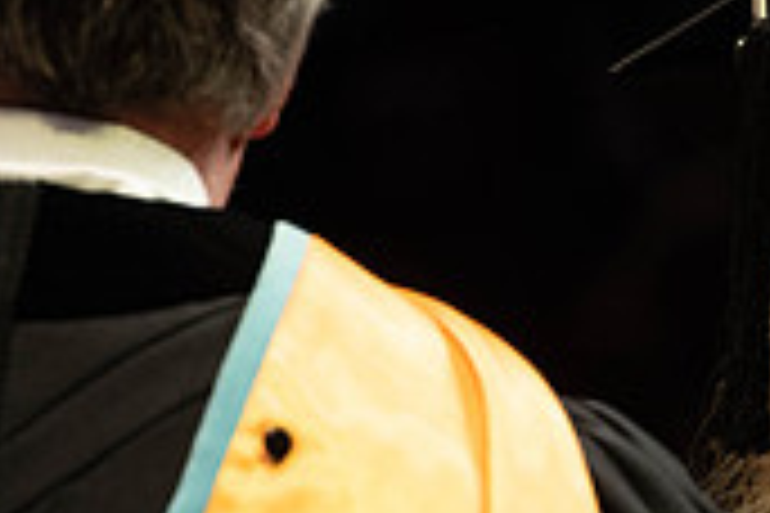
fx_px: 15527
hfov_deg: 2.8
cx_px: 1393
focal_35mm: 726
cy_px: 374
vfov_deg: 1.9
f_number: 4.5
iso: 1600
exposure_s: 1/320
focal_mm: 200
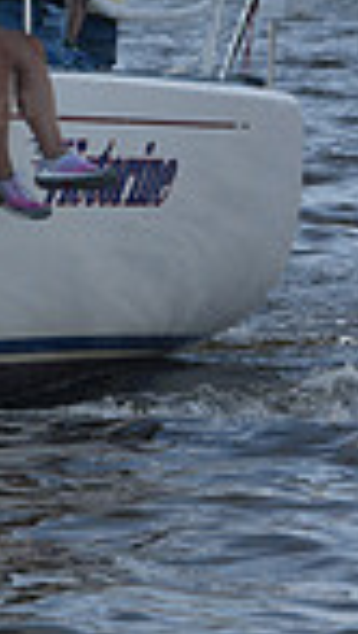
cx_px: -794
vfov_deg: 5.2
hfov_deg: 2.9
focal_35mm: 414
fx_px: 6967
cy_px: 2
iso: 250
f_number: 8
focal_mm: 100
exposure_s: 1/1000
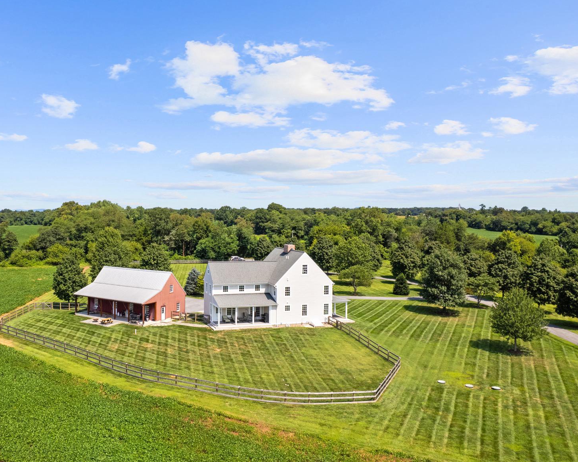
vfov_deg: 49.9
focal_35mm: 29
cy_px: 218
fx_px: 496
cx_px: 207
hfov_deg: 59.4
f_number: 2.8
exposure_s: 1/2500
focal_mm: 8.38
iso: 100
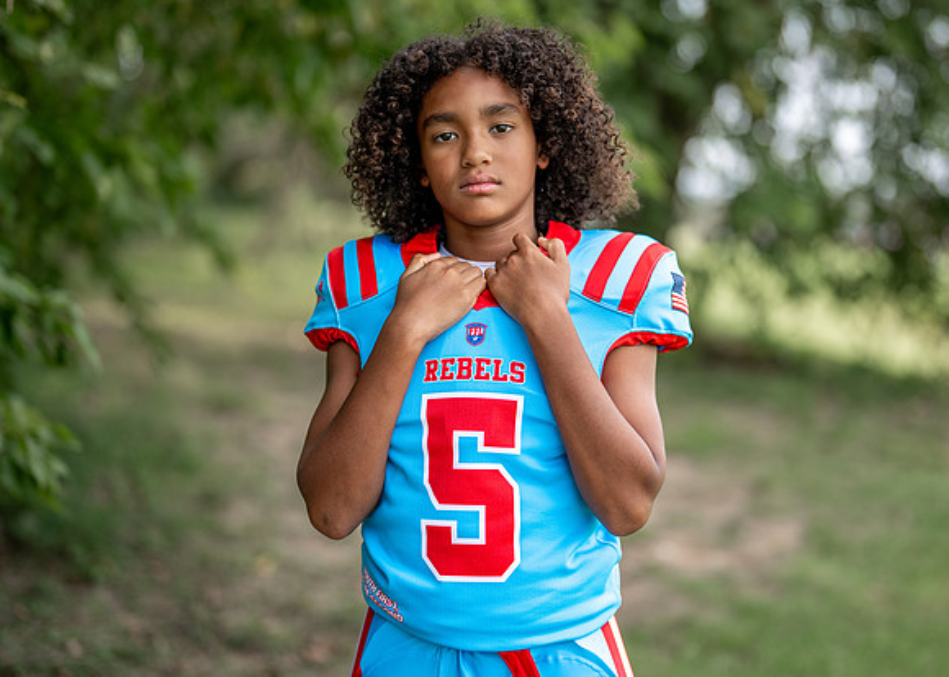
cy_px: 305
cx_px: 518
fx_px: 1711
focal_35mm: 64
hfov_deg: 31.0
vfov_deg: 22.4
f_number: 1.2
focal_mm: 50
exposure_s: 1/2000
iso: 100
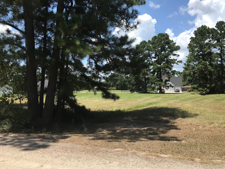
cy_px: 81
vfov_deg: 45.4
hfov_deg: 58.4
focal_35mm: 31
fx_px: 201
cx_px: 111
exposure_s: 1/1916
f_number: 1.8
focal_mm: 3.99
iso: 20
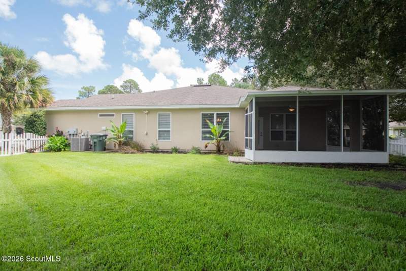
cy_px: 136
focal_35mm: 15
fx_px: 171
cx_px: 203
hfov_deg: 99.7
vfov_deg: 76.6
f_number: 5
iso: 1250
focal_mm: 10
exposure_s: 1/1600
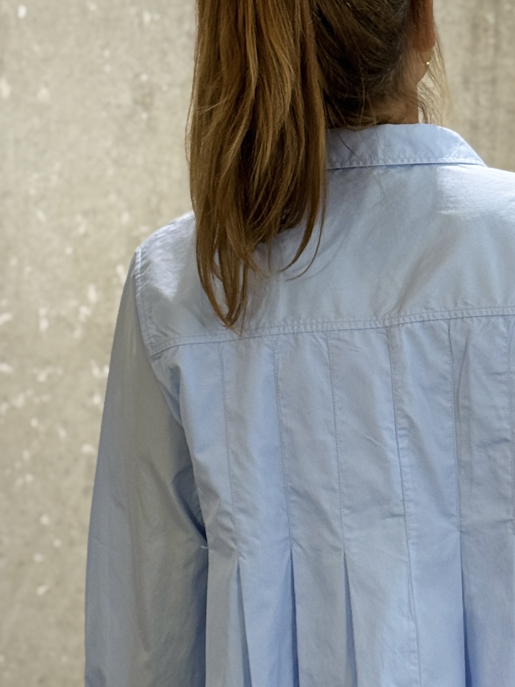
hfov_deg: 15.5
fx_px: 1884
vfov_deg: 20.6
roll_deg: +0.2
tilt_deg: -3.4
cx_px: 375
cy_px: 422
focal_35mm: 95
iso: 64
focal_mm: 6.76
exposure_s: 1/100
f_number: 1.78
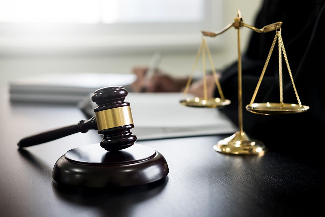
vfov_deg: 25.5
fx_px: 479
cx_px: 162
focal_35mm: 53
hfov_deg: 37.5
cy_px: 108
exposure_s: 1/80
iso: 500
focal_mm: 35
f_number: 2
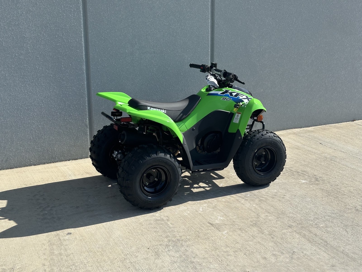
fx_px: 502
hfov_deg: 39.7
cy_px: 136
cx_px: 181
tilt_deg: -13.3
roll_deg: +0.7
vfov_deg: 30.3
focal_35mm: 48
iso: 64
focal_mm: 6.86
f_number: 1.78
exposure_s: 1/3367
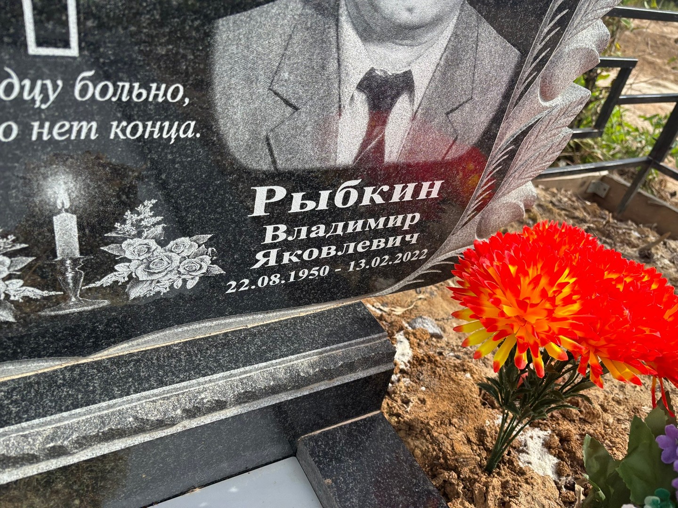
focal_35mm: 26
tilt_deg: -40.4
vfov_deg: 53.1
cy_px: 254
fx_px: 509
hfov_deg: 67.3
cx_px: 339
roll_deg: -18.4
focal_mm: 5.96
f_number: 1.6
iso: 50
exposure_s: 1/1233
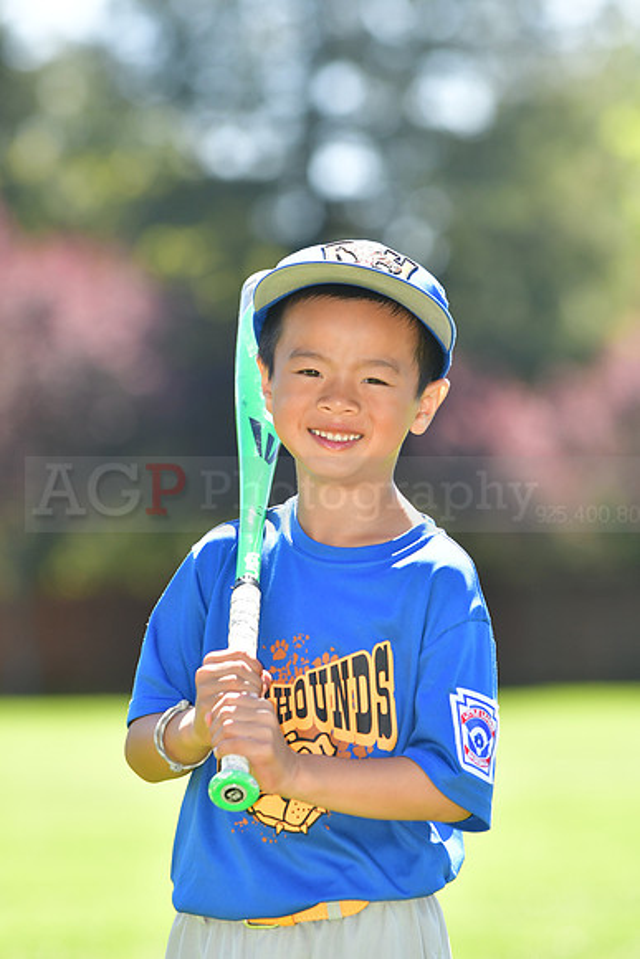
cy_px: 480
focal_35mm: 262
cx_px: 320
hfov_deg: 5.2
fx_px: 6995
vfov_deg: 7.8
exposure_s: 1/800
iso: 400
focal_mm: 175
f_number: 4.5
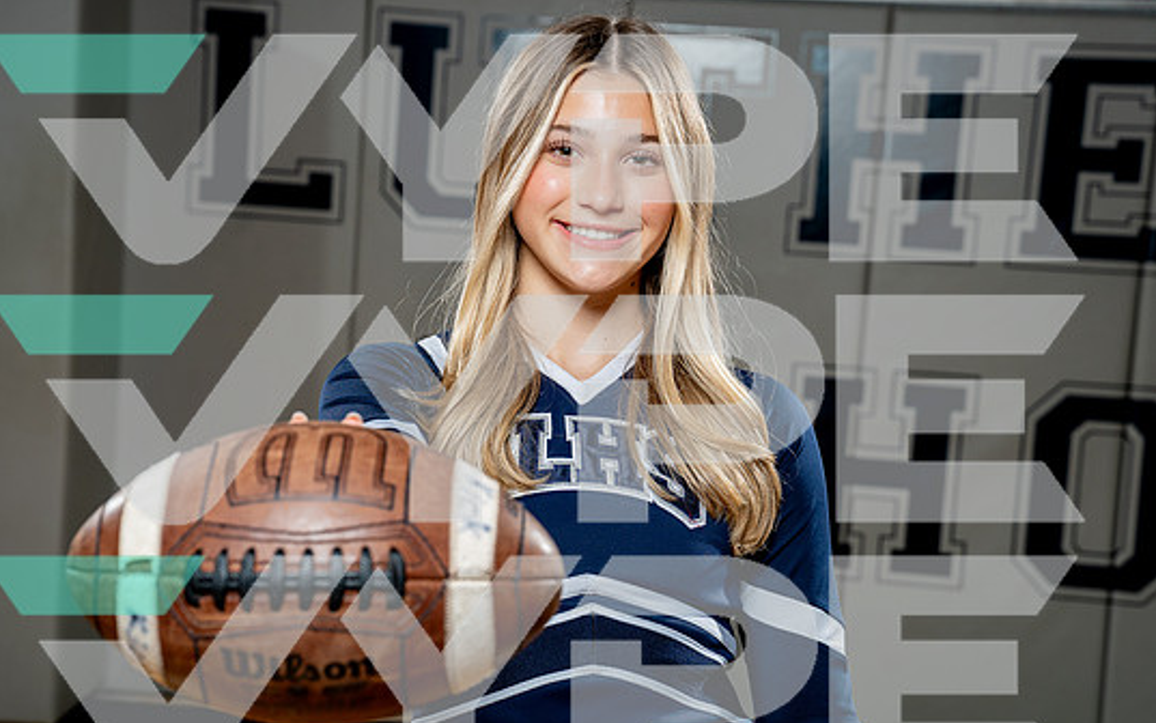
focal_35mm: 75
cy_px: 409
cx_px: 526
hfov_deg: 27.5
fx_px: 2364
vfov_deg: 17.4
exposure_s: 1/250
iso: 250
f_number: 5.6
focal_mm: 64
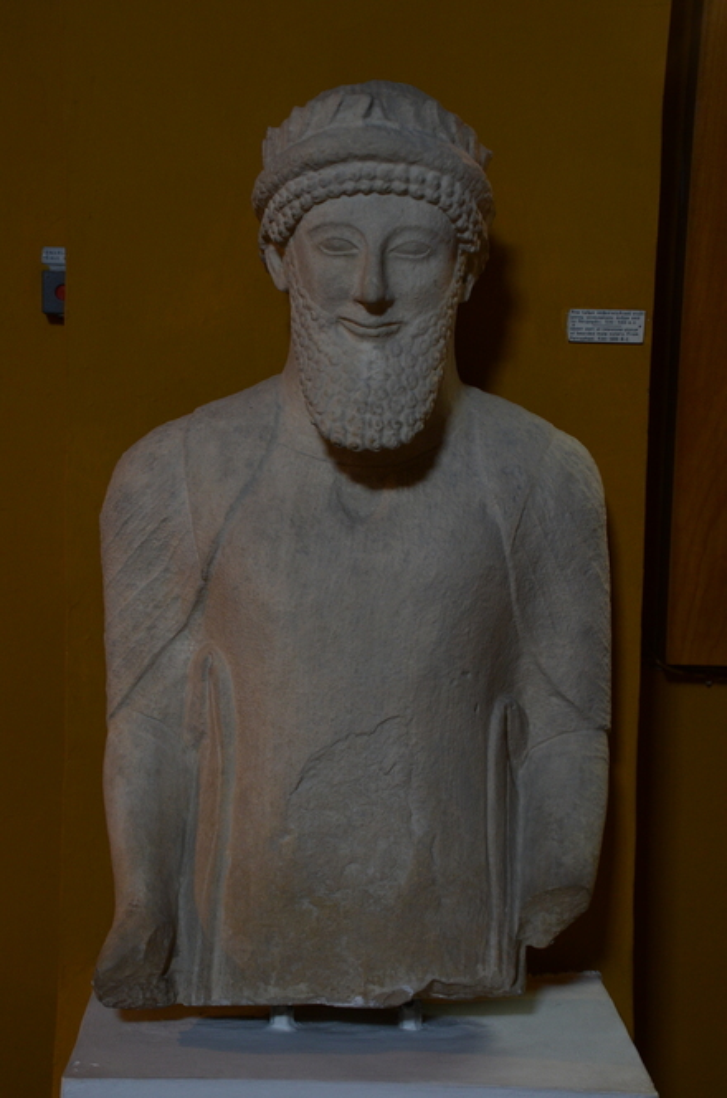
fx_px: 2007
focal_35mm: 66
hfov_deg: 20.5
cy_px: 549
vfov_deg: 30.6
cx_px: 364
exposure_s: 1/40
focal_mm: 44
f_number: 4.8
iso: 1000
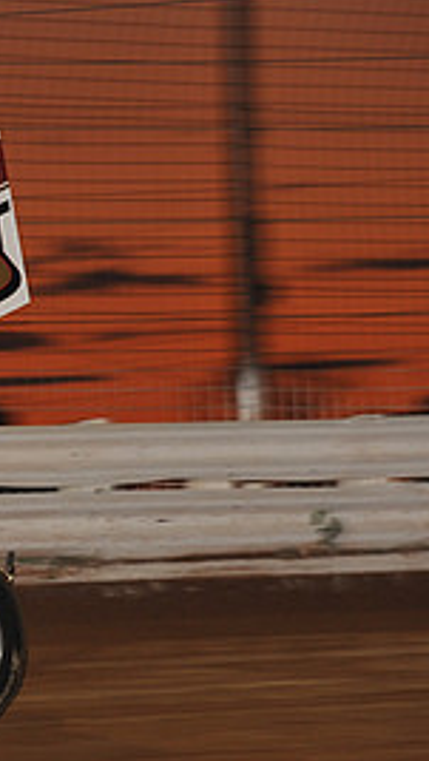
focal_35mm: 306
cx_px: -335
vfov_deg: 7.0
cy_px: 403
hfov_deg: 3.9
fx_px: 6180
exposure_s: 1/320
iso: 640
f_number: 6.3
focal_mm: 135
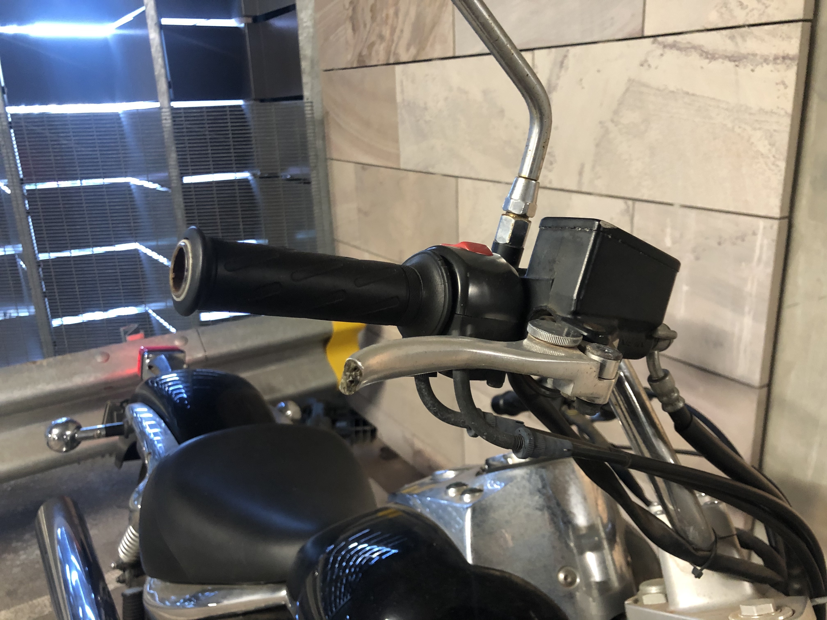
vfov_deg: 49.7
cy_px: 310
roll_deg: +3.1
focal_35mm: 28
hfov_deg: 63.4
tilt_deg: -17.3
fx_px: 669
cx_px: 414
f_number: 1.8
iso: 100
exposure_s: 1/13
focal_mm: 4
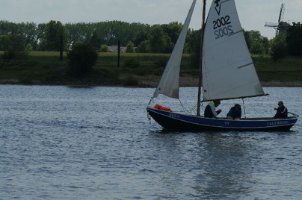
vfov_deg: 6.6
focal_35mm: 206
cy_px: 57
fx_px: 1725
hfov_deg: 10.0
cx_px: 228
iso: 100
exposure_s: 1/250
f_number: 13
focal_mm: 70
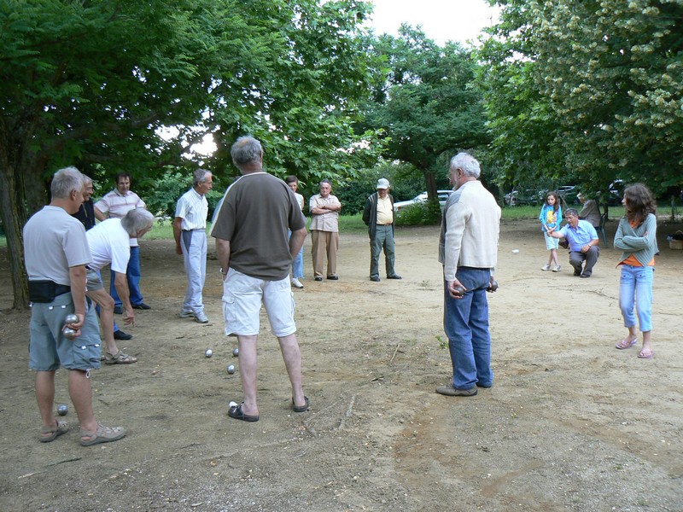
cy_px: 256
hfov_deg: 51.4
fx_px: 710
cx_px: 342
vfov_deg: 39.7
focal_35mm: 36
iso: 80
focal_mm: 6
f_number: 2.8
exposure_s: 1/30
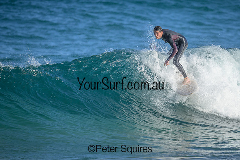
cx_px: 147
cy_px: 83
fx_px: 6537
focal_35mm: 980
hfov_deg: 2.1
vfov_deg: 1.4
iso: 400
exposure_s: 1/2000
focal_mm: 800
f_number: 6.3
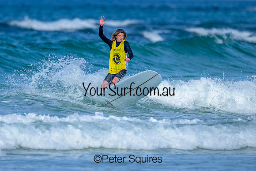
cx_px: 84
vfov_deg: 1.3
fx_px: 7823
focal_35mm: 1100
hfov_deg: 1.9
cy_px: 108
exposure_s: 1/2000
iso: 220
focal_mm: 800
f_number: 6.3
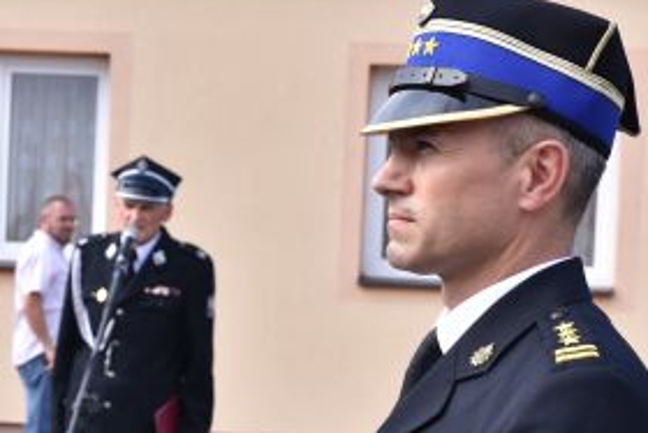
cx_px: 178
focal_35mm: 130
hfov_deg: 15.7
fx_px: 2341
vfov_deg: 10.5
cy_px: 364
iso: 200
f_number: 9
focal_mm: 56
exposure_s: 1/125
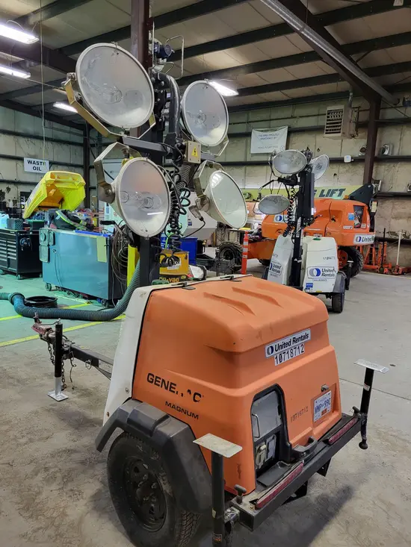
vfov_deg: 67.3
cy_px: 274
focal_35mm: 26
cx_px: 206
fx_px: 411
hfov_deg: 53.1
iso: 250
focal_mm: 5.4
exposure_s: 1/65
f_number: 1.8
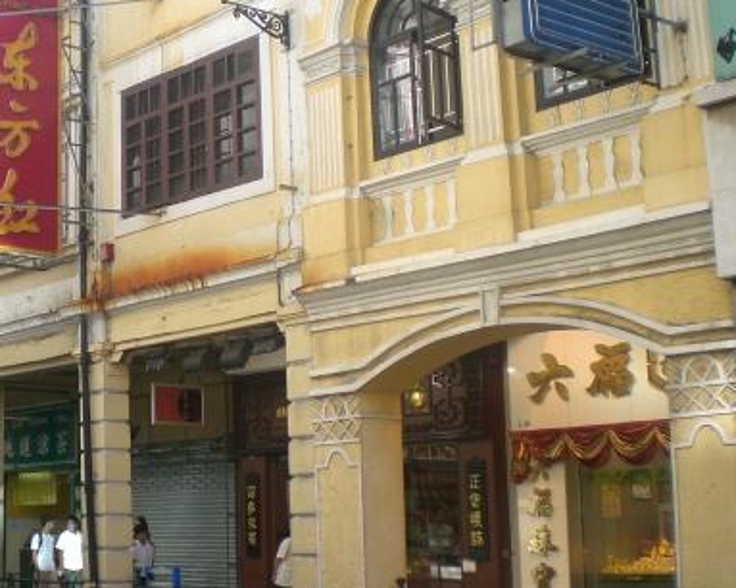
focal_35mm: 62
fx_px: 1350
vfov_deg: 24.6
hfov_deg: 29.6
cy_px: 294
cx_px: 123
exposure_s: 1/160
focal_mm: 6.3
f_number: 3.1
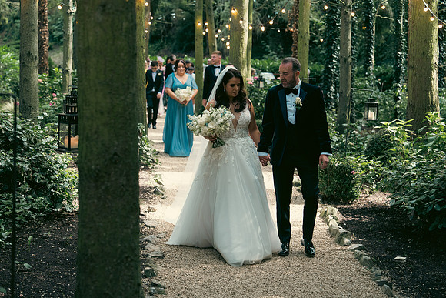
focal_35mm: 70
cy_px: 149
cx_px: 223
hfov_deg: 28.8
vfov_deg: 19.5
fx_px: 867
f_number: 3.5
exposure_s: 1/320
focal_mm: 70
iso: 800
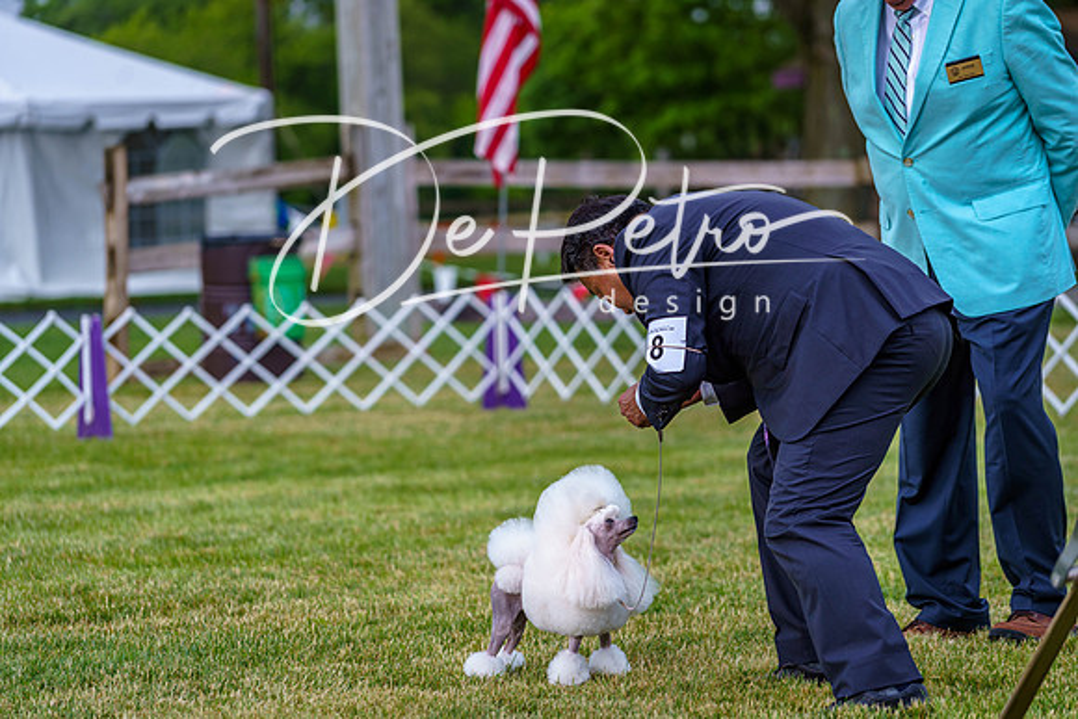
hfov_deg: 13.0
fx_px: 4732
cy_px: 360
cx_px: 539
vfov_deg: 8.7
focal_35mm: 158
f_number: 4
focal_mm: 158
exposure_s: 1/500
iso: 200
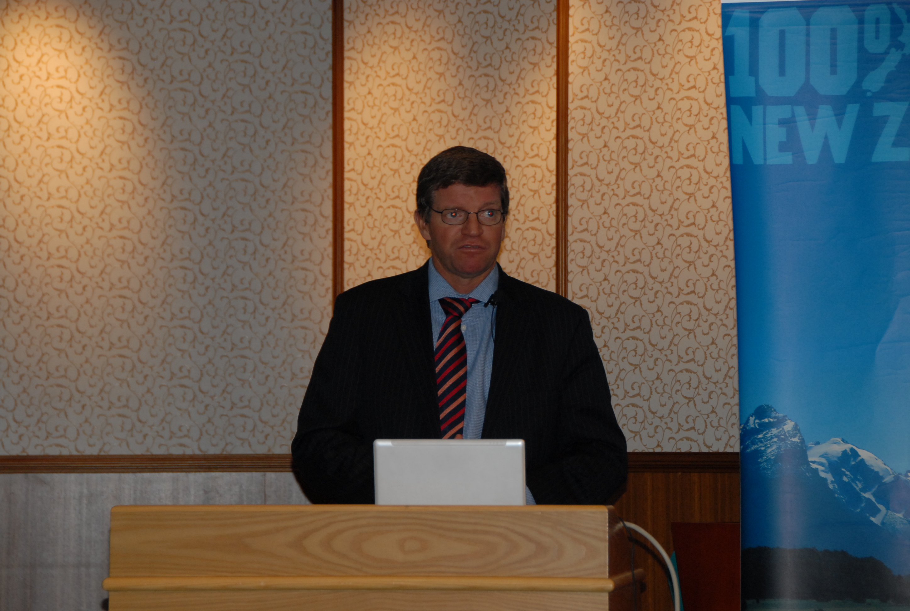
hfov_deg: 14.4
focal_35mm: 142
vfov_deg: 9.7
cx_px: 455
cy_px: 306
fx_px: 3609
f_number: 5.3
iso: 400
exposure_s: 1/60
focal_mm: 95
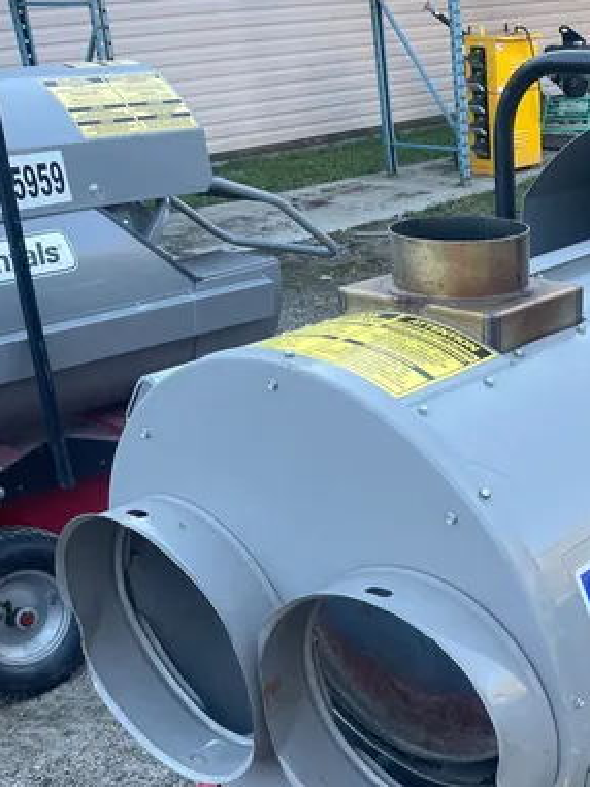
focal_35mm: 50
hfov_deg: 28.0
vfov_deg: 36.4
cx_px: 532
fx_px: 1136
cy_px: 670
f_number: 1.6
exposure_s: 1/121
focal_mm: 4.2
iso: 40
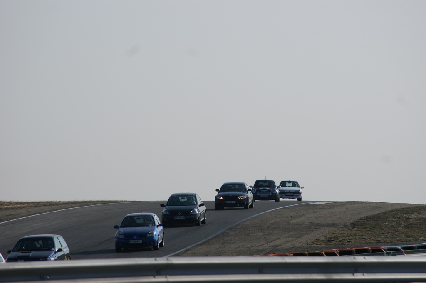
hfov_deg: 6.9
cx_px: 213
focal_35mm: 300
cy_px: 142
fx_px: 3547
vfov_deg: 4.6
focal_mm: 200
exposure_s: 1/800
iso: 100
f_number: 8
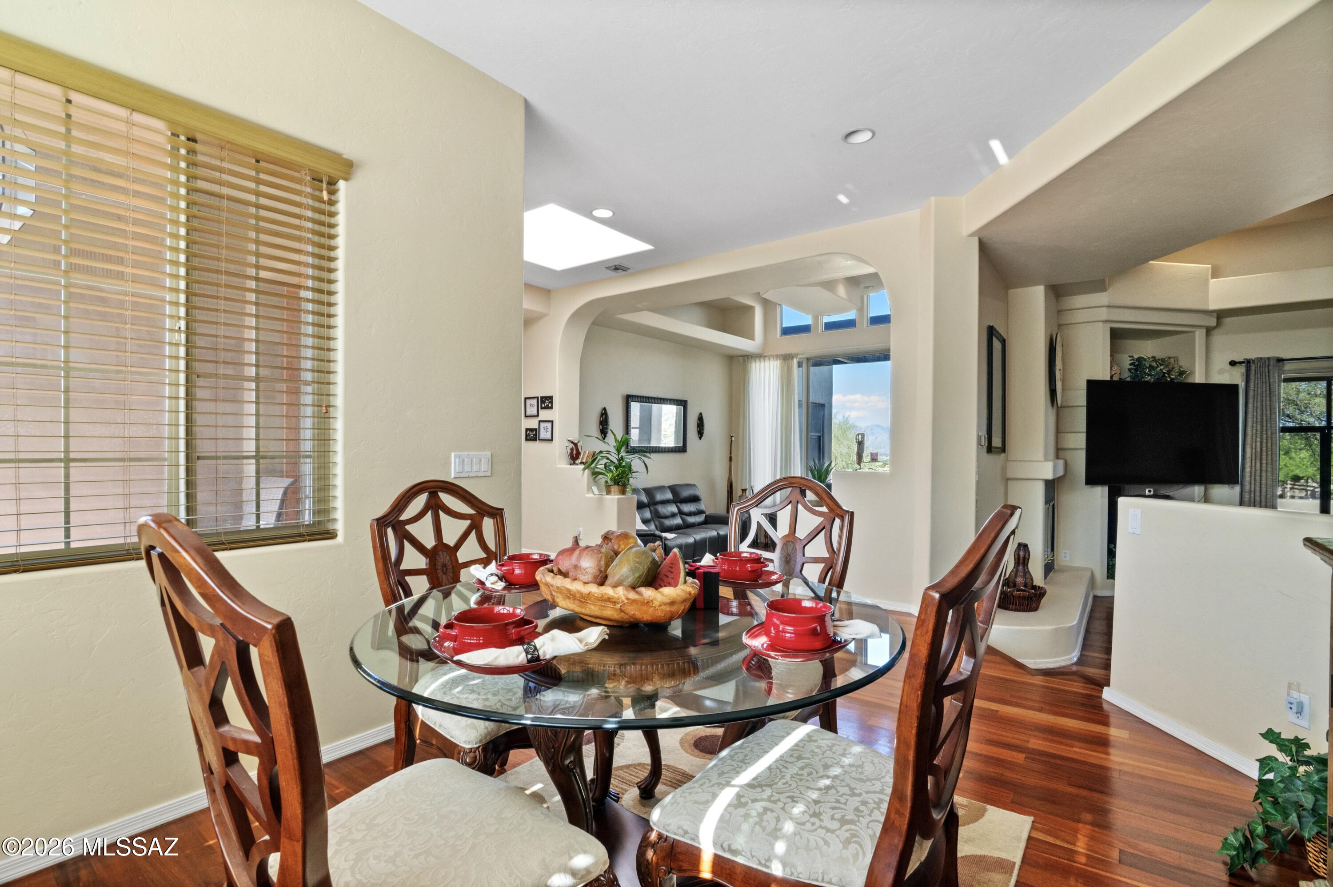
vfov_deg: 73.7
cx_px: 666
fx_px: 592
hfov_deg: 96.8
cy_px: 444
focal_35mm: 16
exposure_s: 1/8
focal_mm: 16
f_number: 22
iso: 1600
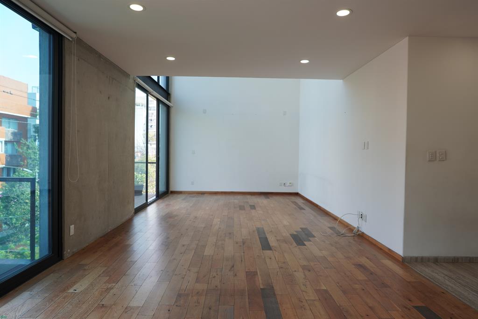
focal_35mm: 22
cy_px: 160
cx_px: 239
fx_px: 299
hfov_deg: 77.3
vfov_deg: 56.1
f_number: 3.5
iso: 100
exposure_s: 1/125
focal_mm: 15
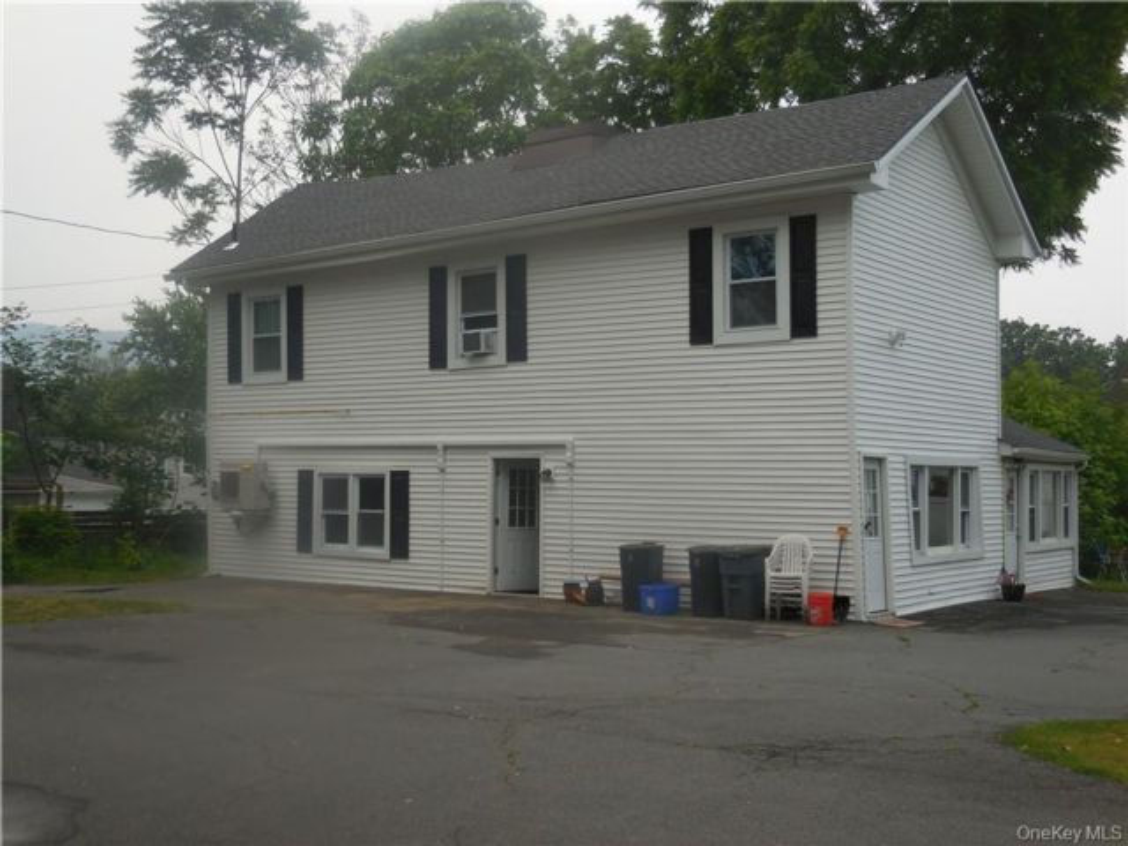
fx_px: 1466
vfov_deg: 32.2
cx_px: 564
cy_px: 423
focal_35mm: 45
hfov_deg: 42.1
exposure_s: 1/800
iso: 125
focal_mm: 8.1
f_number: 4.2
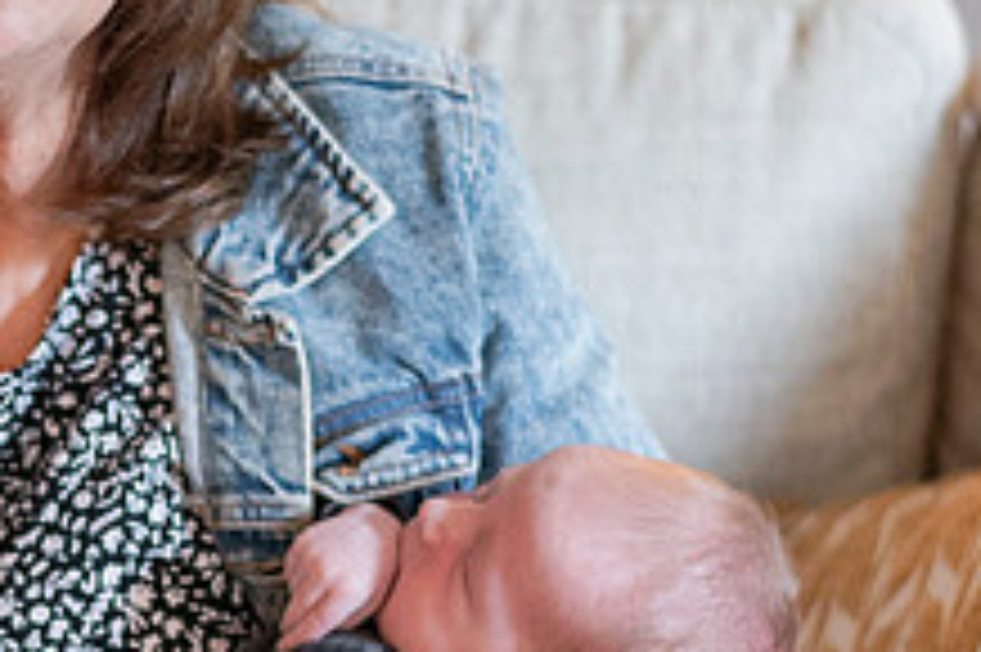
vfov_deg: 7.3
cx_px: -9
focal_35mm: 188
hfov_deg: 10.8
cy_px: 435
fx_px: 5119
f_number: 2
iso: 1000
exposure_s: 1/200
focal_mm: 50
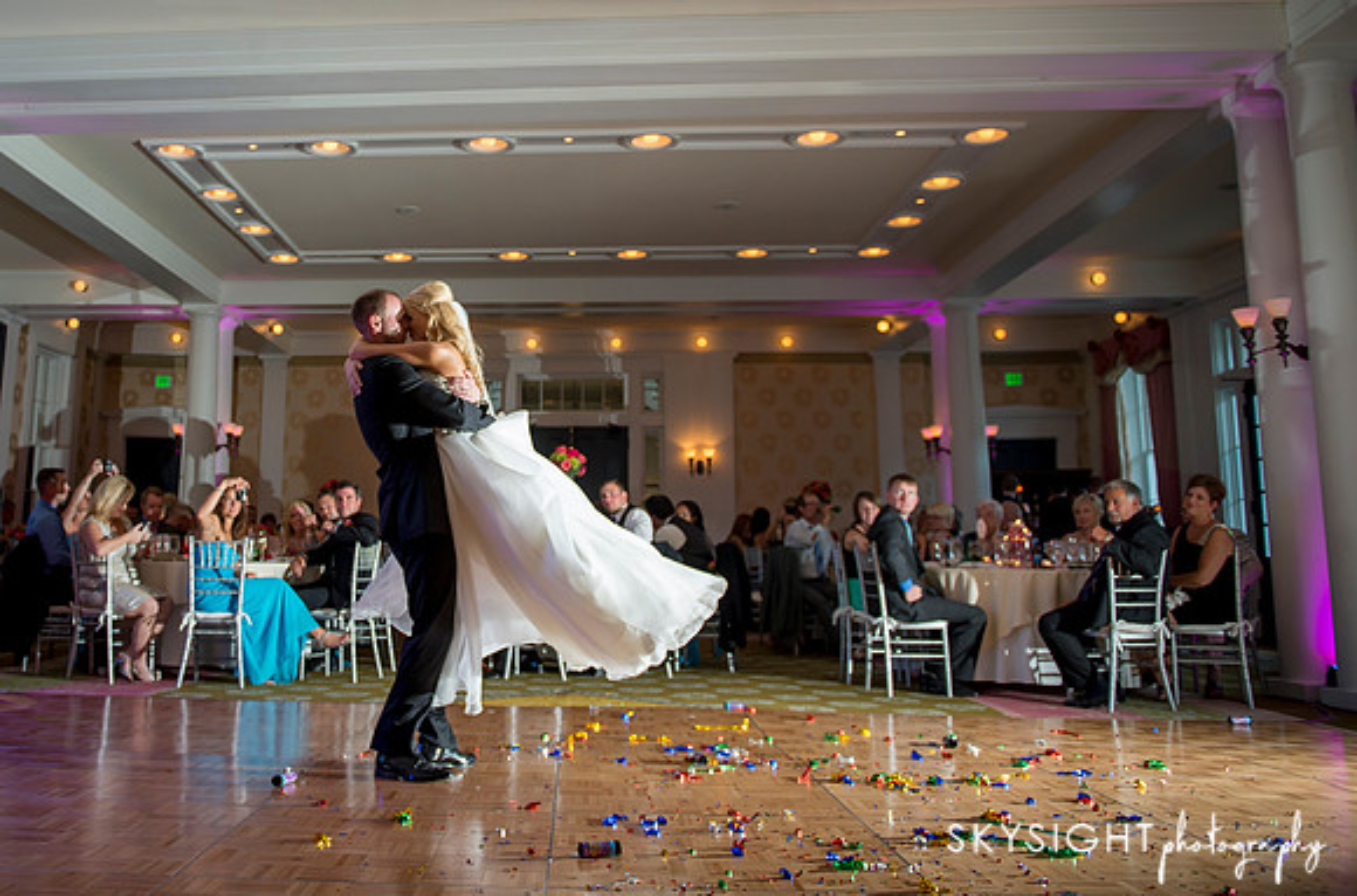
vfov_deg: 39.3
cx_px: 445
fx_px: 1238
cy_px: 304
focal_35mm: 33
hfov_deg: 56.1
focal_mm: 24
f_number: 2.8
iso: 640
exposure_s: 1/160
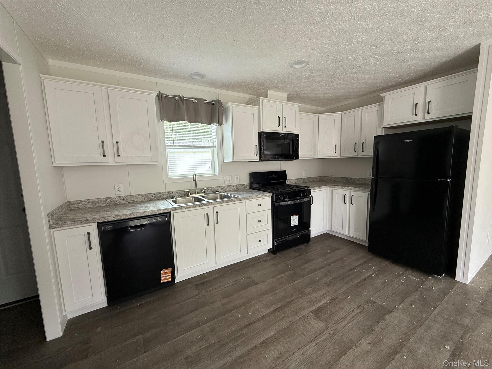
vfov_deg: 85.7
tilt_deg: -6.6
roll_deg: +1.2
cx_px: 246
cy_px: 184
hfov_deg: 102.1
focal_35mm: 14
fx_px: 199
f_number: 2.2
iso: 125
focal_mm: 2.22
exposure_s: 1/99
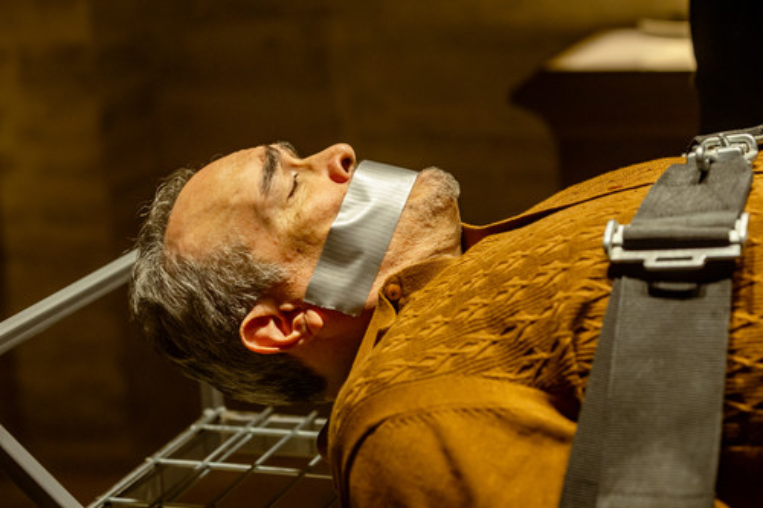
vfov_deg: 16.1
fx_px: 1801
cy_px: 254
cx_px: 382
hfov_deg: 23.9
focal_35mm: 85
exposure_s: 1/640
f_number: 3.5
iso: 2000
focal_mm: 85
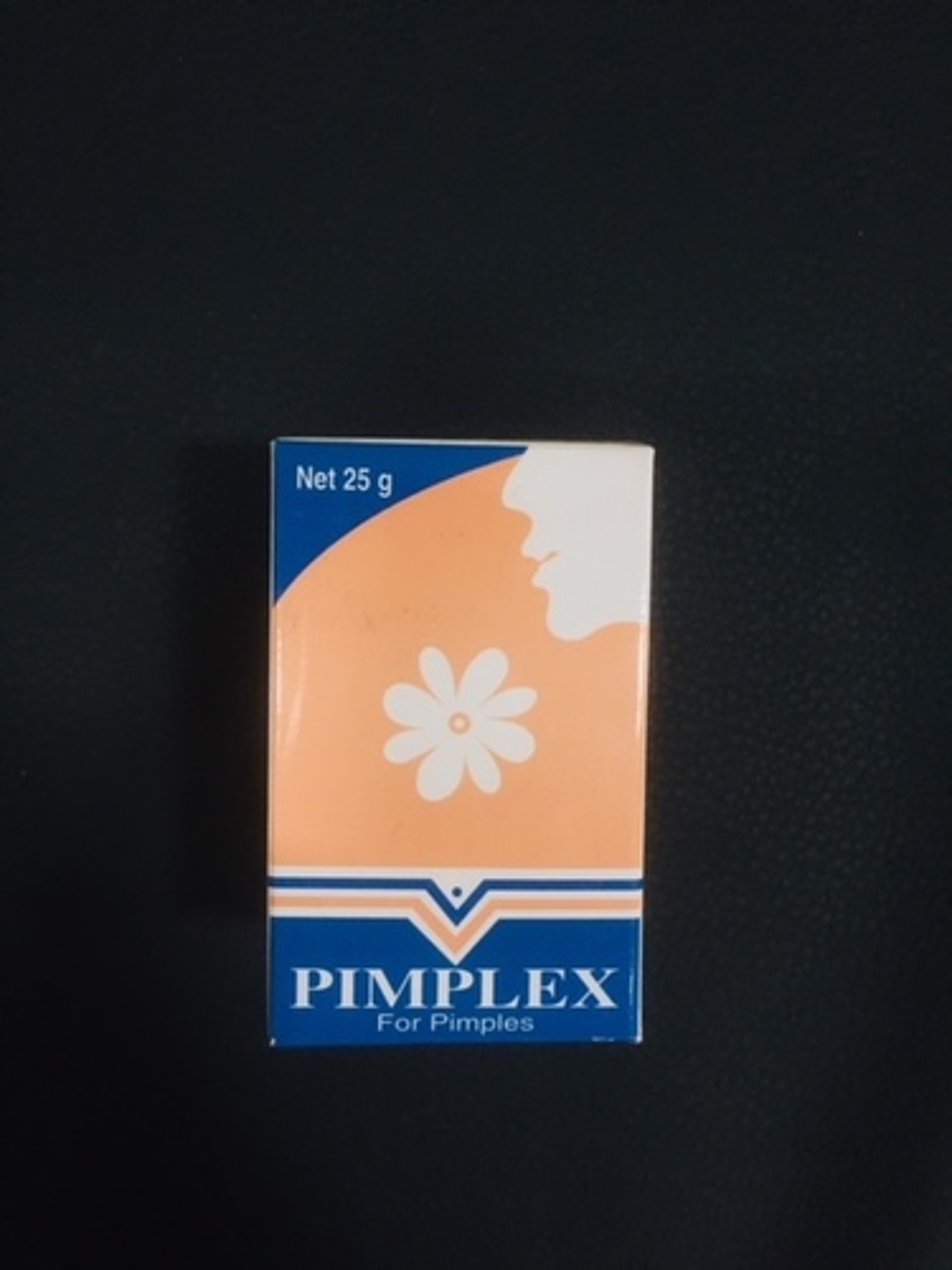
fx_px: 1063
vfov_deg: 61.7
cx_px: 476
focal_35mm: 29
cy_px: 635
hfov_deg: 48.2
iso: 100
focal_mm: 4.15
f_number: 2.2
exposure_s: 1/33
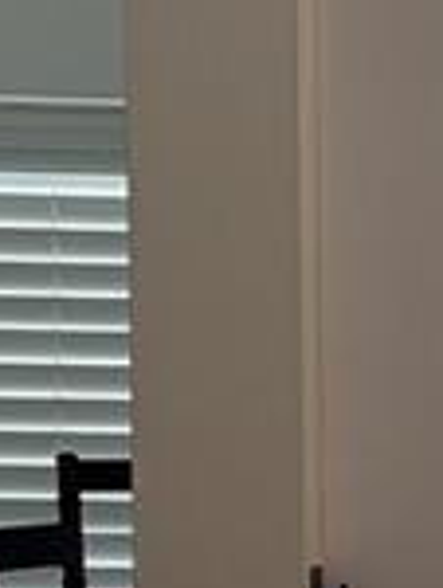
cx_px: 1498
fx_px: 3539
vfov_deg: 9.2
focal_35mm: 208
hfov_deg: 6.3
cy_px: 898
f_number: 1.6
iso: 125
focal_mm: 5.96
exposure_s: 1/237
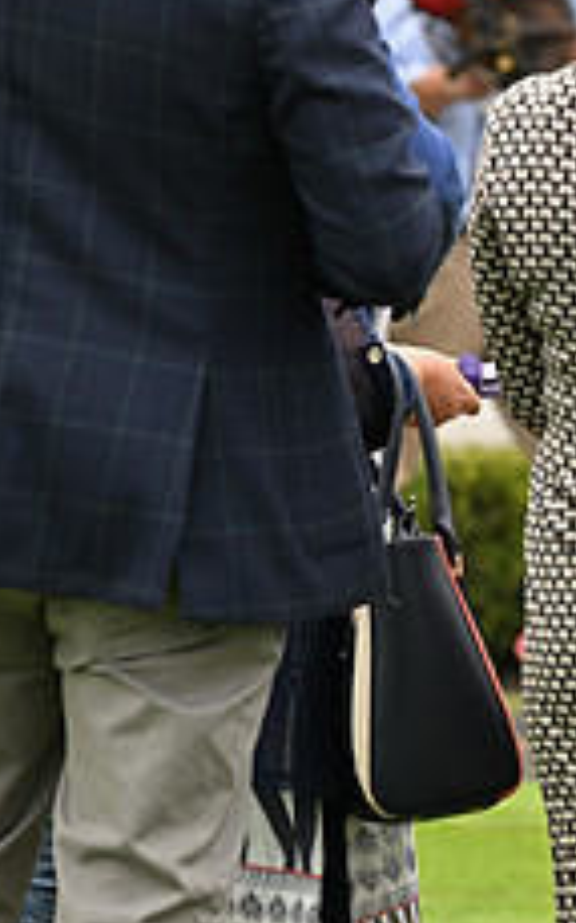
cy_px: 175
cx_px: 1136
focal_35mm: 477
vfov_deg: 4.4
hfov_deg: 2.7
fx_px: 11988
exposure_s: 1/250
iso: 640
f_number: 5
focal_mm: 185
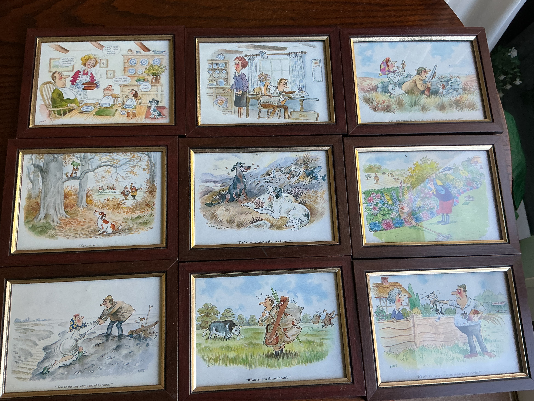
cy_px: 207
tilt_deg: -75.6
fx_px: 463
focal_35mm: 30
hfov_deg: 60.0
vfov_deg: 46.8
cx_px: 263
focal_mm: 3
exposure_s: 1/120
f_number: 1.8
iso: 64
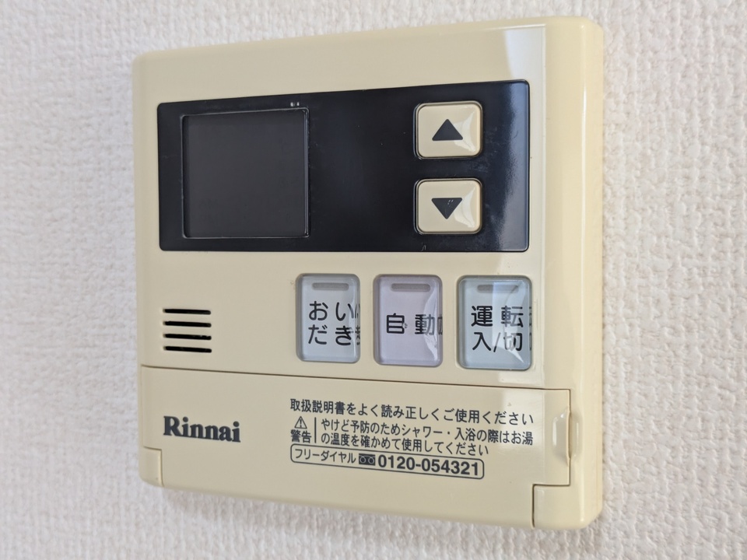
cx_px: 374
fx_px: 1101
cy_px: 280
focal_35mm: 51
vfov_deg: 28.6
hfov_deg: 37.5
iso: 173
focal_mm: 5.43
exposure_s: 1/120
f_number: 1.89
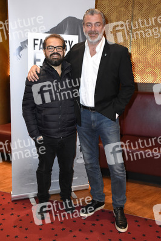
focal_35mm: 39
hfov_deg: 34.2
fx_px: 262
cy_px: 120
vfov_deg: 49.6
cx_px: 80
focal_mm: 26
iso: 4000
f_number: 6.3
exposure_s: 1/60
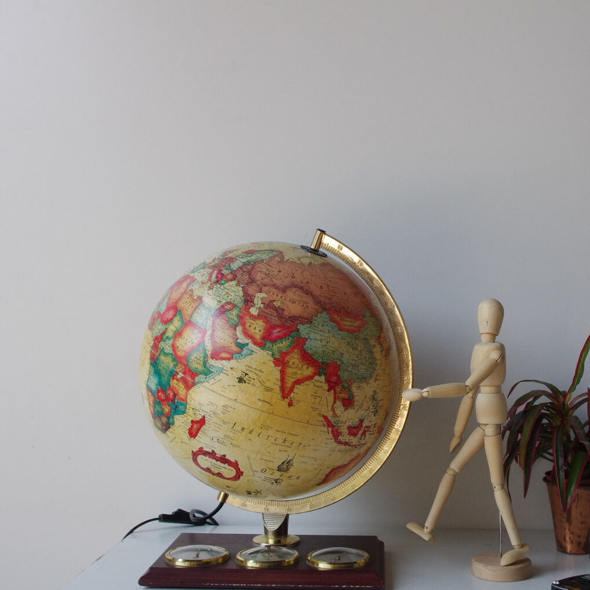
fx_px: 945
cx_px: 389
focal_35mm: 49
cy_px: 332
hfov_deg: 34.4
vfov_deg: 34.6
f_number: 8
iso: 800
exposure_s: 1/250
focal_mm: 23.13
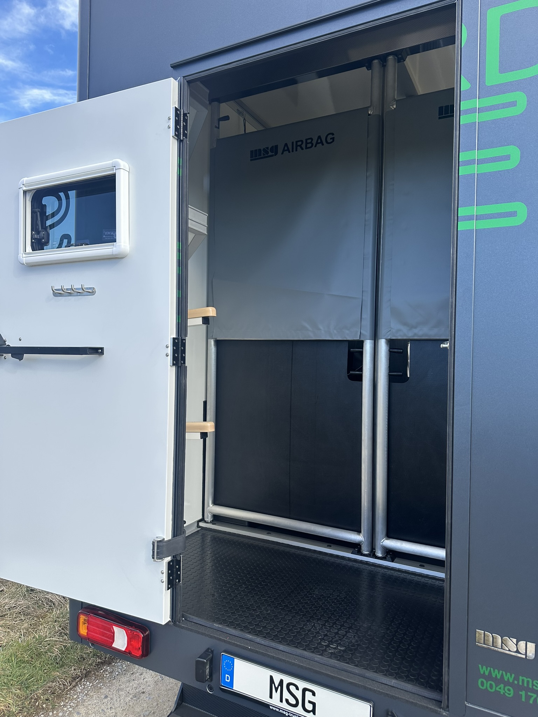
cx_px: 269
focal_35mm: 24
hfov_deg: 56.8
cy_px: 358
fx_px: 497
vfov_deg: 71.6
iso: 80
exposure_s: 1/1212
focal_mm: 6.86
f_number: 1.78
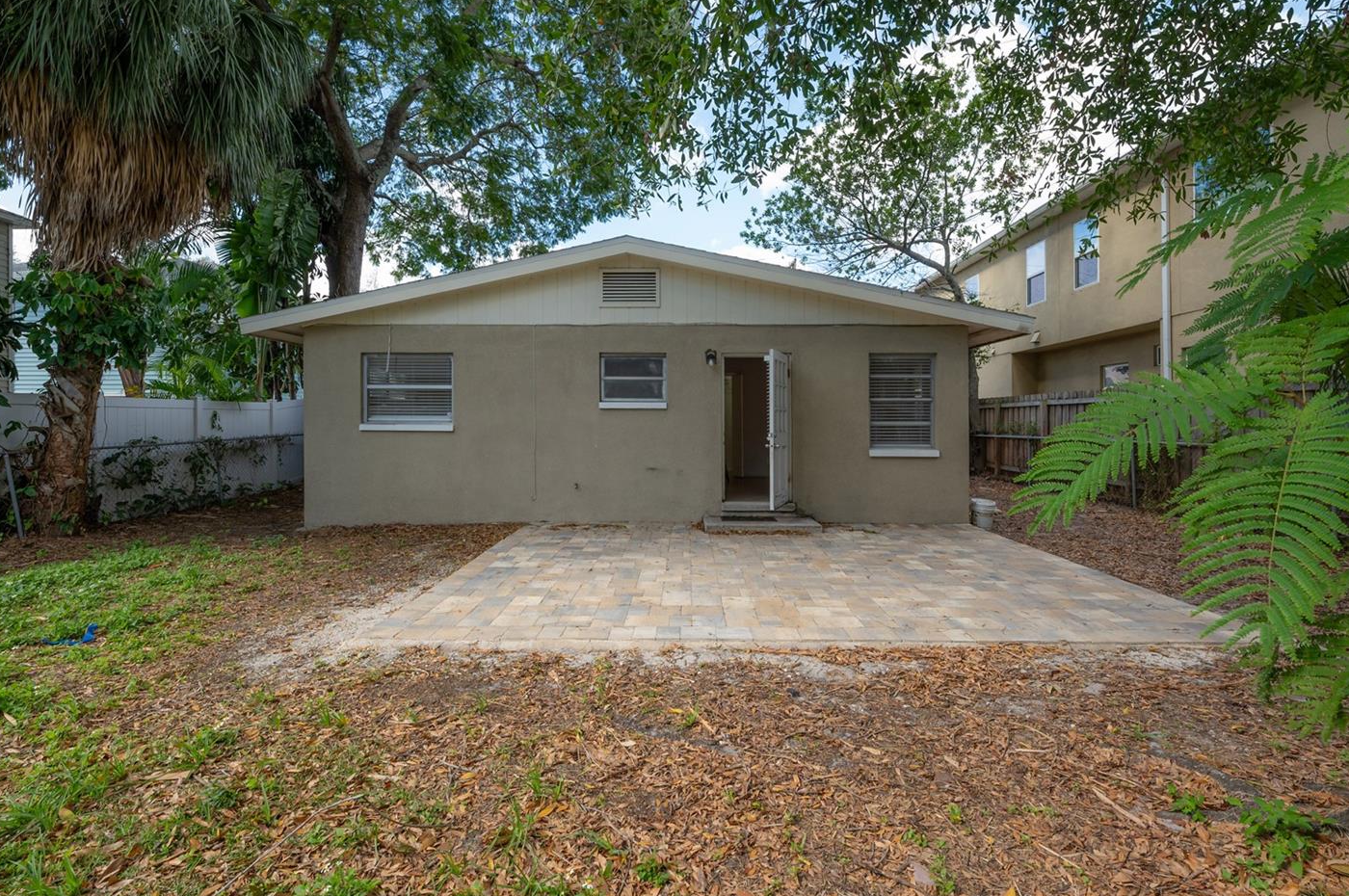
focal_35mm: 16
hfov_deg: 96.6
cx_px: 729
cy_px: 445
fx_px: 599
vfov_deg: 73.6
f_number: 9
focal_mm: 14
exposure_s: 1/160
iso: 320
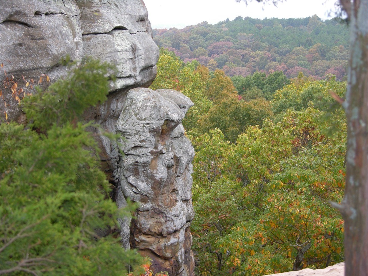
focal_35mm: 78
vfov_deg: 18.9
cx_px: 184
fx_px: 829
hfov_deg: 25.0
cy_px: 138
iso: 50
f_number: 3.4
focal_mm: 19.9
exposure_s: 1/60.3
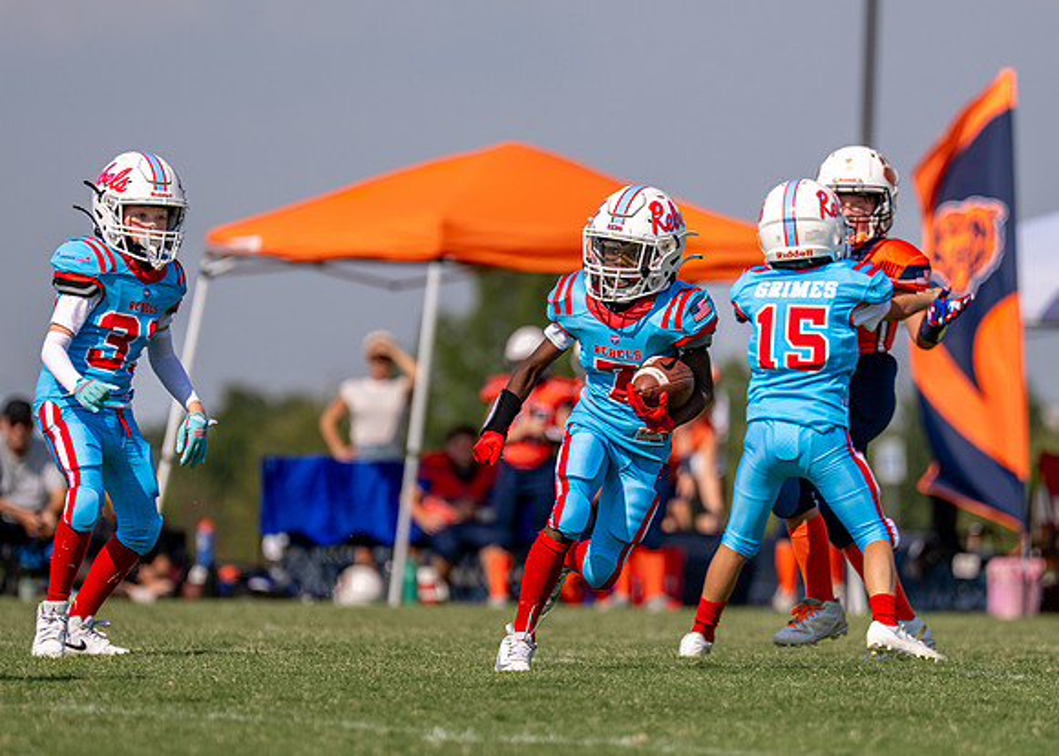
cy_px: 385
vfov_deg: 3.7
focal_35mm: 387
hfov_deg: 5.2
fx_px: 11640
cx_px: 553
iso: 125
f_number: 2.8
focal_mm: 200
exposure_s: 1/3200
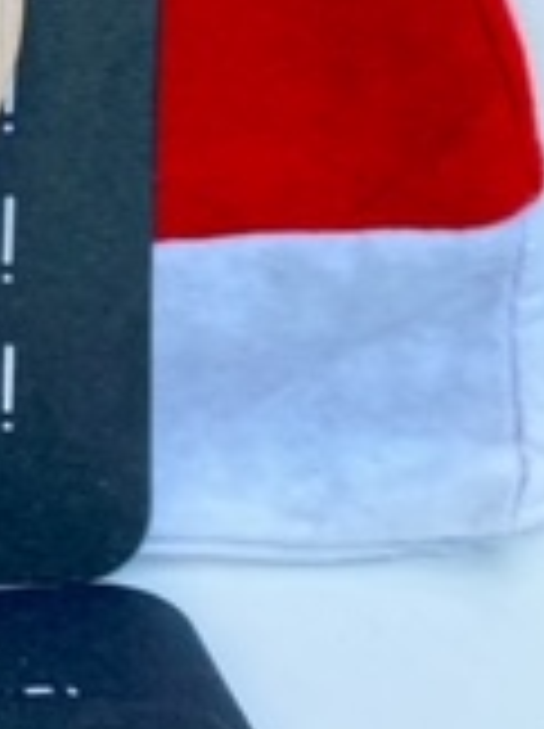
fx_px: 2164
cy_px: 176
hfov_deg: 13.0
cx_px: -436
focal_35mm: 103
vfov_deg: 19.0
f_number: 1.8
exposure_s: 1/121
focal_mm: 4.25
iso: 32
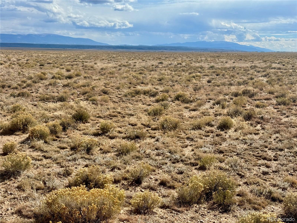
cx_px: 148
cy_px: 112
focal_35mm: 48
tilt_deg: -9.3
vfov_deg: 30.3
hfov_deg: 39.7
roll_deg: -0.5
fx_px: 412
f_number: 1.78
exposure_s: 1/5848
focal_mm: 6.76
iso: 64
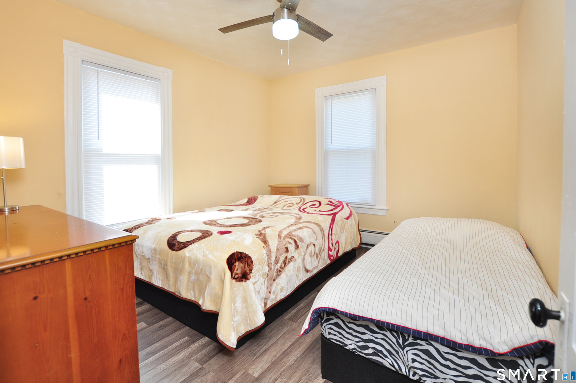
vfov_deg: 73.5
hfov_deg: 96.8
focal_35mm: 16
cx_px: 281
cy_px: 181
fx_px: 256
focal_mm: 10
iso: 250
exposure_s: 1/80
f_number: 4.5
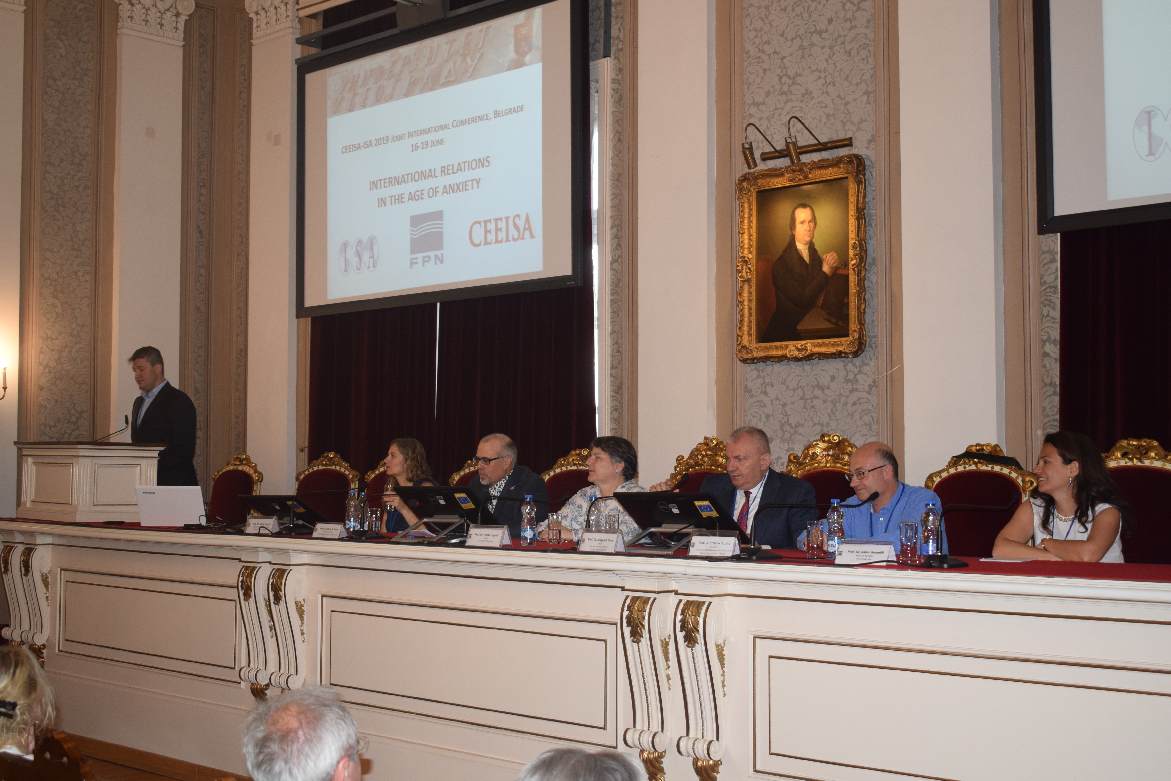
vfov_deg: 28.9
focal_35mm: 46
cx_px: 586
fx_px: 1512
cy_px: 390
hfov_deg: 42.3
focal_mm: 31
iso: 900
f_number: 4.2
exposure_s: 1/60
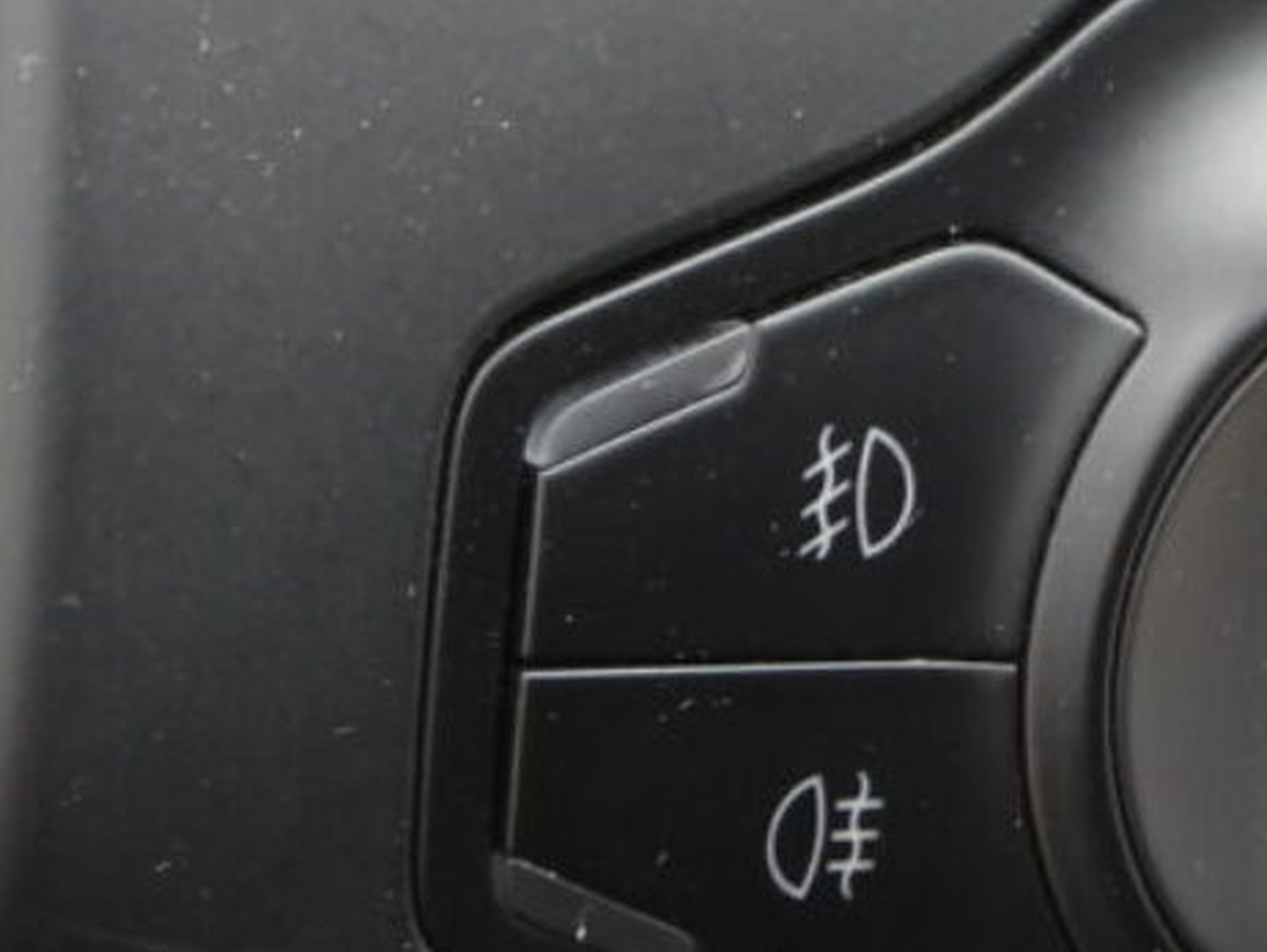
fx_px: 21570
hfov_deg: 3.4
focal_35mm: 589
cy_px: 398
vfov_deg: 2.5
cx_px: 1358
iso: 125
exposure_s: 1/60
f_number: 4
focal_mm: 30.5
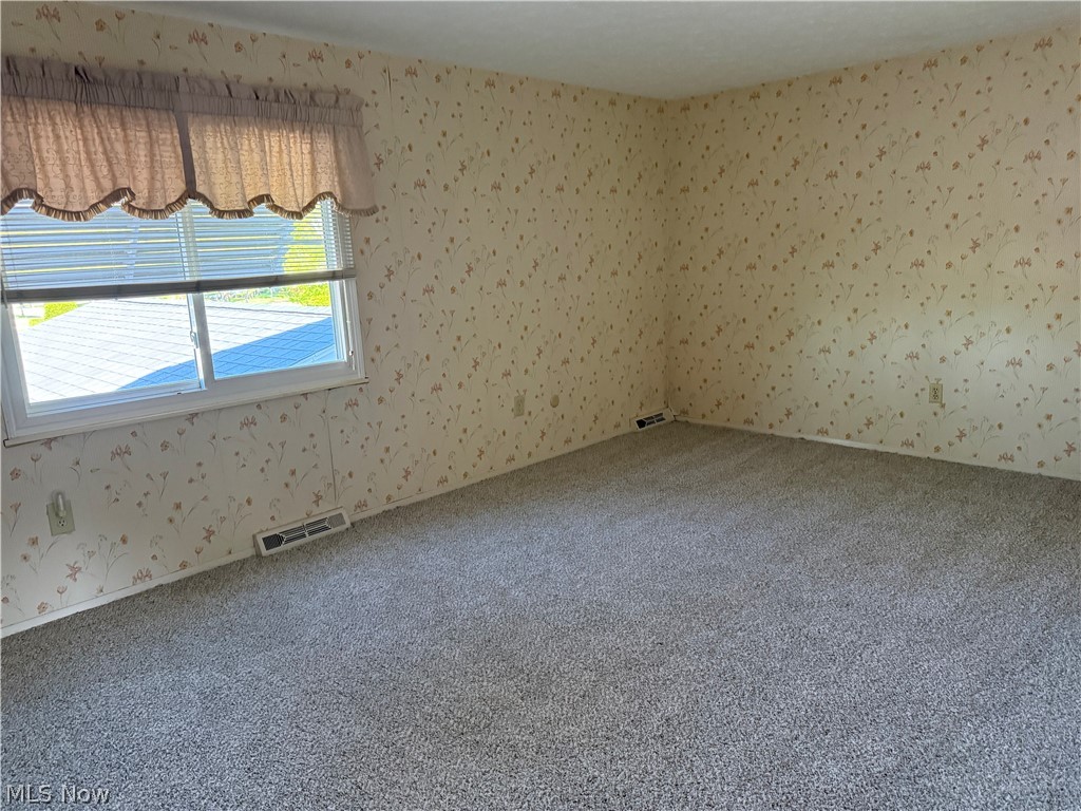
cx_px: 540
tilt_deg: -12.4
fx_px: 749
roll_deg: +2.4
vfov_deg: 56.8
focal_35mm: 24
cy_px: 406
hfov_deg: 71.6
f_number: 1.78
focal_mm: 6.76
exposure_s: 1/60
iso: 640
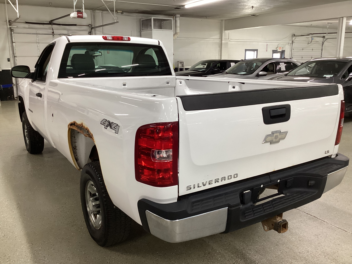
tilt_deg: -14.9
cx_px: 176
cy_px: 132
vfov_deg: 45.4
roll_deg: -0.8
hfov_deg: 58.4
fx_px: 315
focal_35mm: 31
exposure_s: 1/50
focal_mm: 3.3
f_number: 2.4
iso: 160
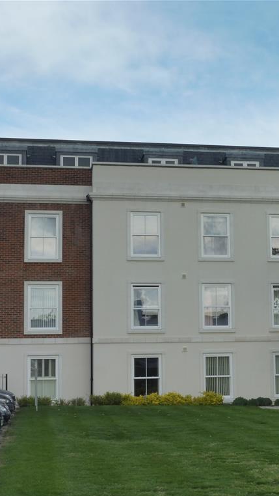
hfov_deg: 19.9
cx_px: 204
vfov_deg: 34.9
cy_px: 249
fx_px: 789
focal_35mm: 60
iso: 100
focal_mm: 7.4
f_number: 5
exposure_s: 1/320
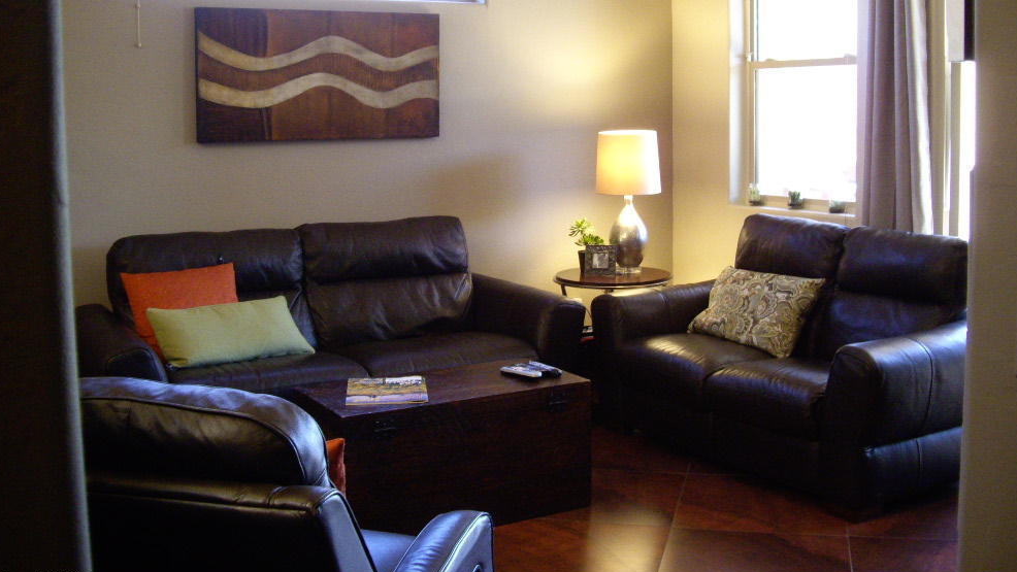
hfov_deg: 47.3
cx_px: 521
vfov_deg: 27.6
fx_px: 1160
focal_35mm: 43
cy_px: 214
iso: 400
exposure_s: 1/15
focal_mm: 7.9
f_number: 2.8
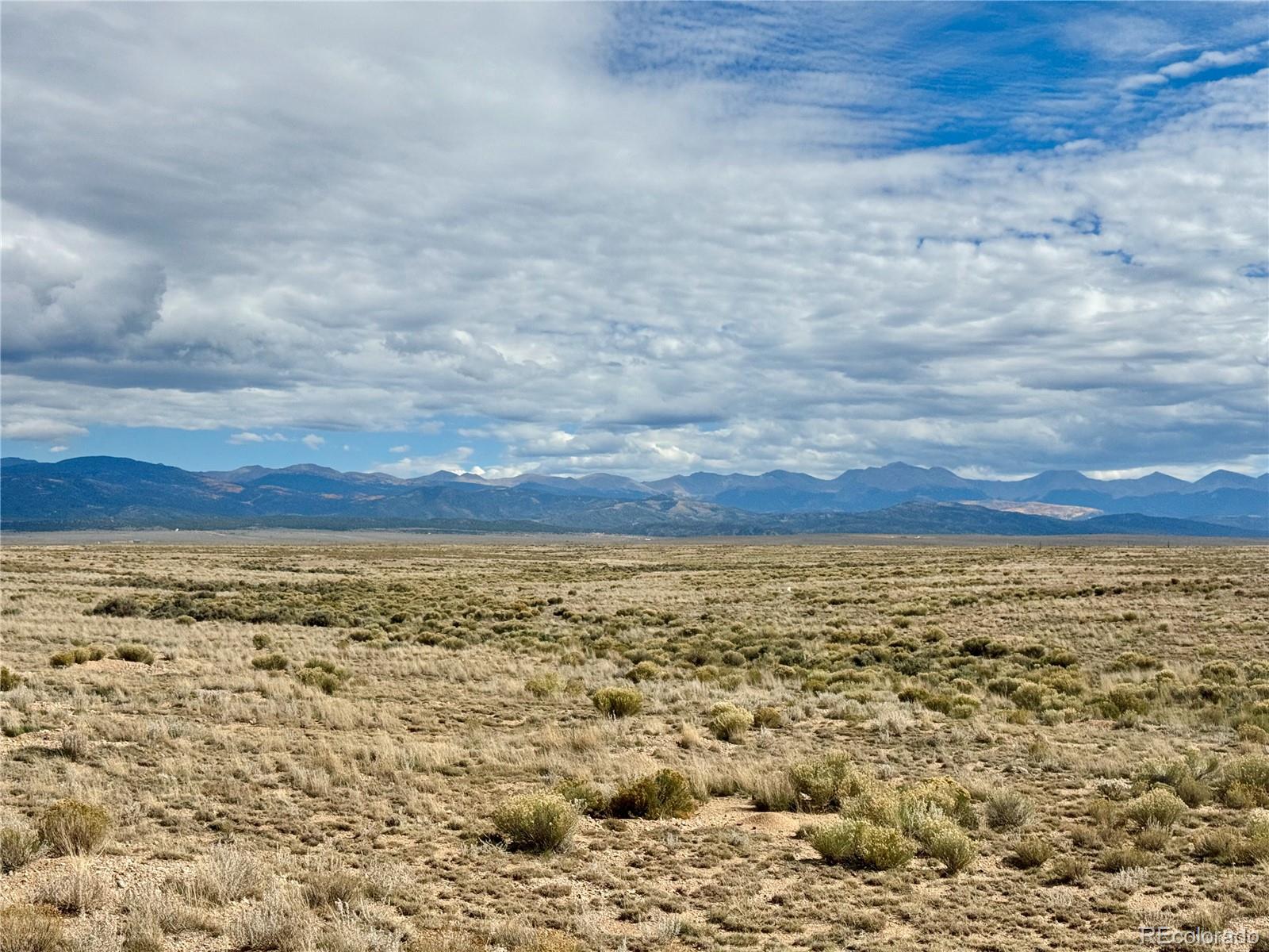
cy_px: 476
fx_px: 1760
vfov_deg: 30.3
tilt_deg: +2.7
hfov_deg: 39.7
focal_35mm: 48
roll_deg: +0.1
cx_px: 634
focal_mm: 6.76
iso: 64
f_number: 1.78
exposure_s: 1/10526
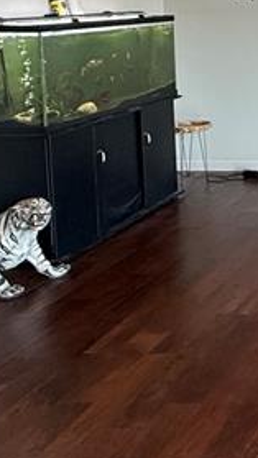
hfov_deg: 16.1
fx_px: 681
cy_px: 47
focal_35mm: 56
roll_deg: +0.0
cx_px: 531
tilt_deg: -4.0
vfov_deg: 35.1
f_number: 2.2
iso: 250
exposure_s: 1/120
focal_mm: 2.22
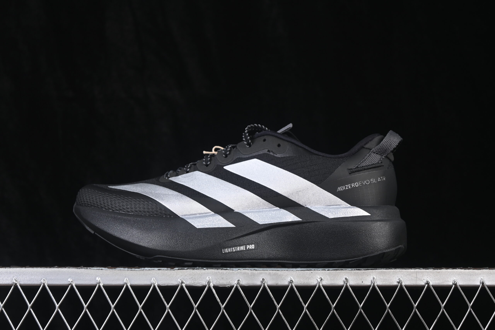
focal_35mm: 75
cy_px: 165
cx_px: 248
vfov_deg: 18.2
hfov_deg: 27.0
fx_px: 1031
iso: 160
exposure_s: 1/60
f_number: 6.3
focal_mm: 50
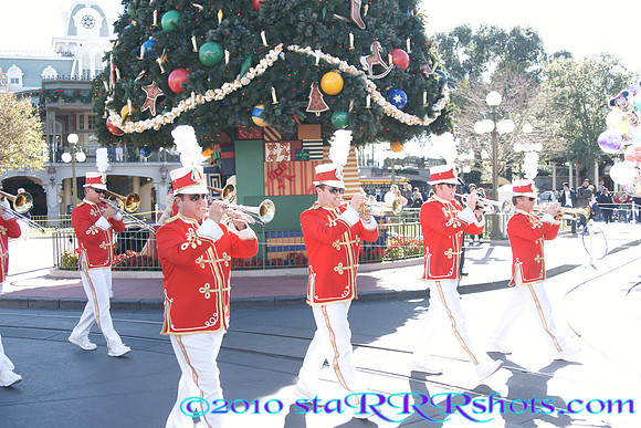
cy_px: 214
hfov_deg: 43.6
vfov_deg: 29.9
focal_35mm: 45
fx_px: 801
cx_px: 320
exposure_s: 1/250
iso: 100
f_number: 2.8
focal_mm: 30
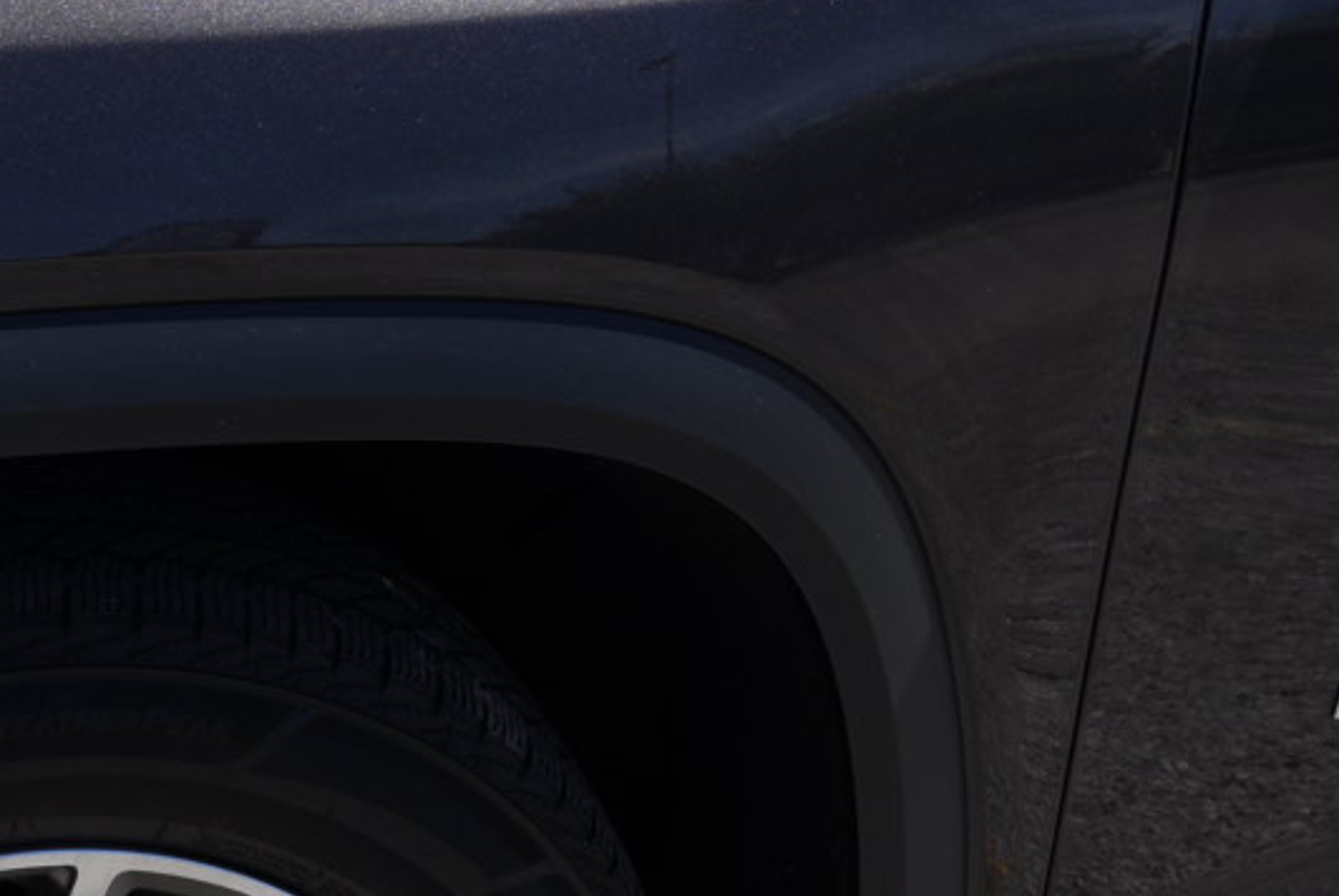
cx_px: -181
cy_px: 463
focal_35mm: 82
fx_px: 3053
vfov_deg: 16.7
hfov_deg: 23.1
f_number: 6.7
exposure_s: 1/500
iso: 100
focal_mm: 18
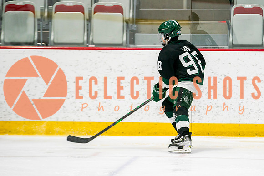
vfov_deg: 4.1
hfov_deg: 6.1
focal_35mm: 338
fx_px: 2478
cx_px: 198
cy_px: 96
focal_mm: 182
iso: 640
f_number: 3.2
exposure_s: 1/640
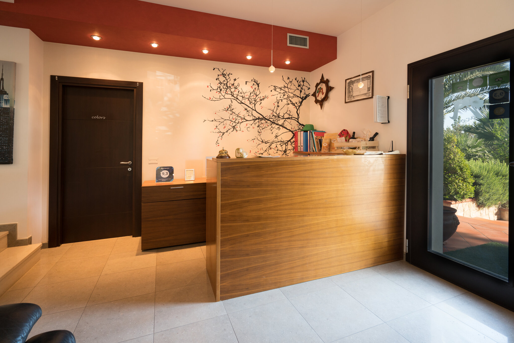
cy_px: 172
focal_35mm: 16
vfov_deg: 73.8
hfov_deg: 96.7
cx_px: 257
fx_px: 228
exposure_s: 1/15
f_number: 5.6
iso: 640
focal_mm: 16
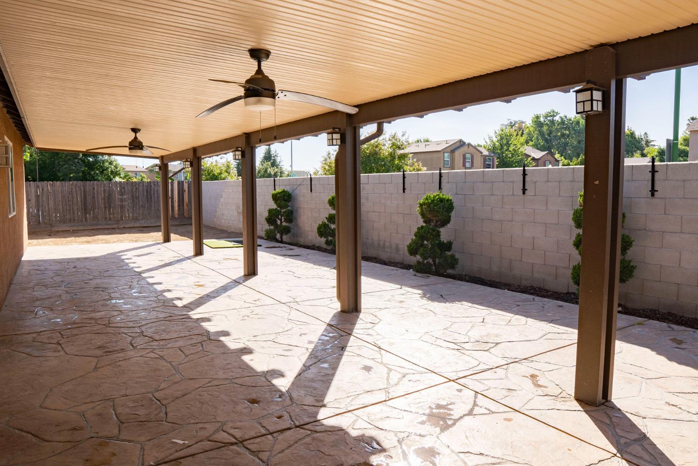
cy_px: 233
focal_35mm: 24
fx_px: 465
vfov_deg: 53.1
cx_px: 349
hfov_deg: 73.7
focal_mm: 16
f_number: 8
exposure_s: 1/320
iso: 100
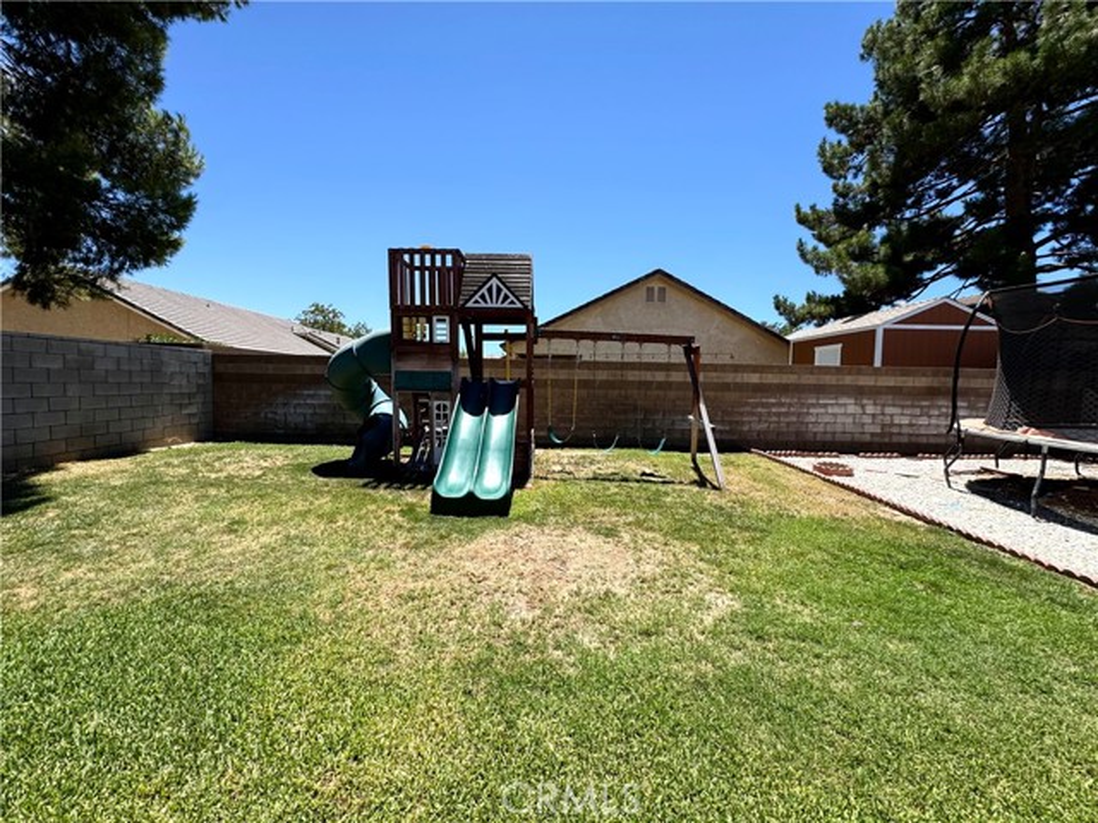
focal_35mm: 14
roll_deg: -0.8
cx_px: 549
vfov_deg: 85.7
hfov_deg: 102.1
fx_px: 444
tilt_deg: -5.8
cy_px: 412
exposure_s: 1/1323
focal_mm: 2.22
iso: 40
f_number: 2.2
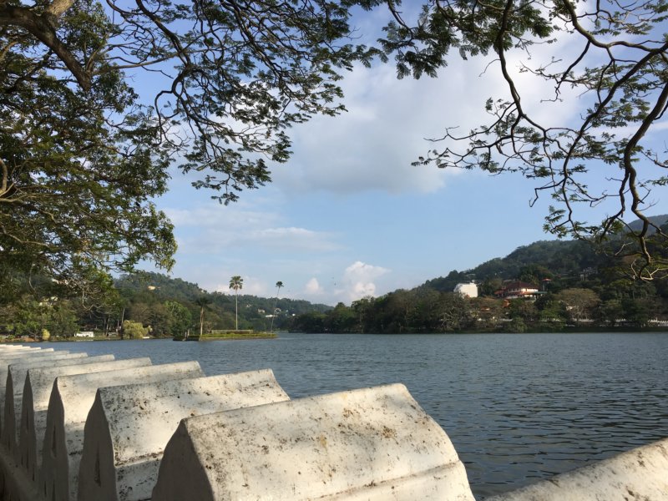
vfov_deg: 48.2
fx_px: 560
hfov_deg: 61.7
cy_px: 250
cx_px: 334
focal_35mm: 29
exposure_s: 1/1282
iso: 25
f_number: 2.2
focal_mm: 4.15
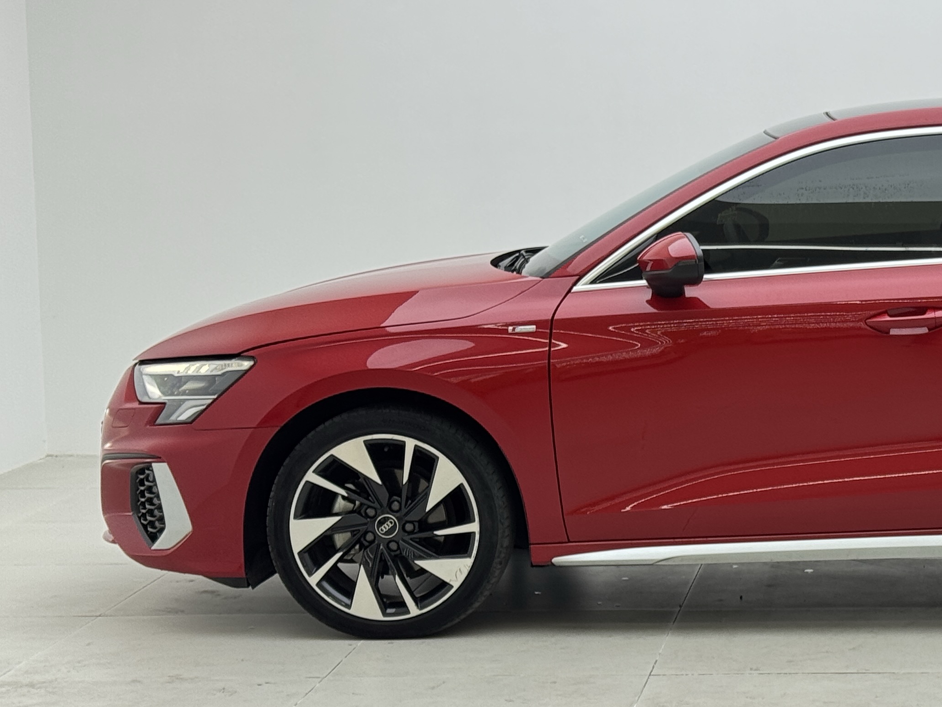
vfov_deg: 15.7
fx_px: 2558
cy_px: 388
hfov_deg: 20.3
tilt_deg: -7.1
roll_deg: +0.9
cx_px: 915
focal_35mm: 94
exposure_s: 1/315
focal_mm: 6.76
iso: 64
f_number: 1.78
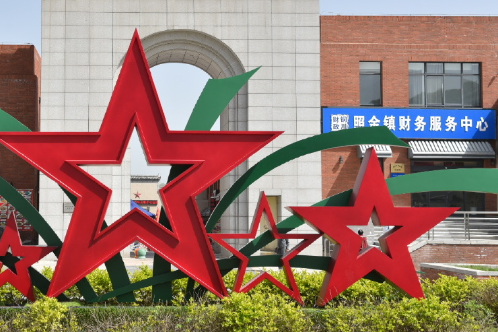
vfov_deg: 18.6
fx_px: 1010
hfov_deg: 27.4
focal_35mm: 73
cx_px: 133
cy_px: 134
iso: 160
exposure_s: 1/400
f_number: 8
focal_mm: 45
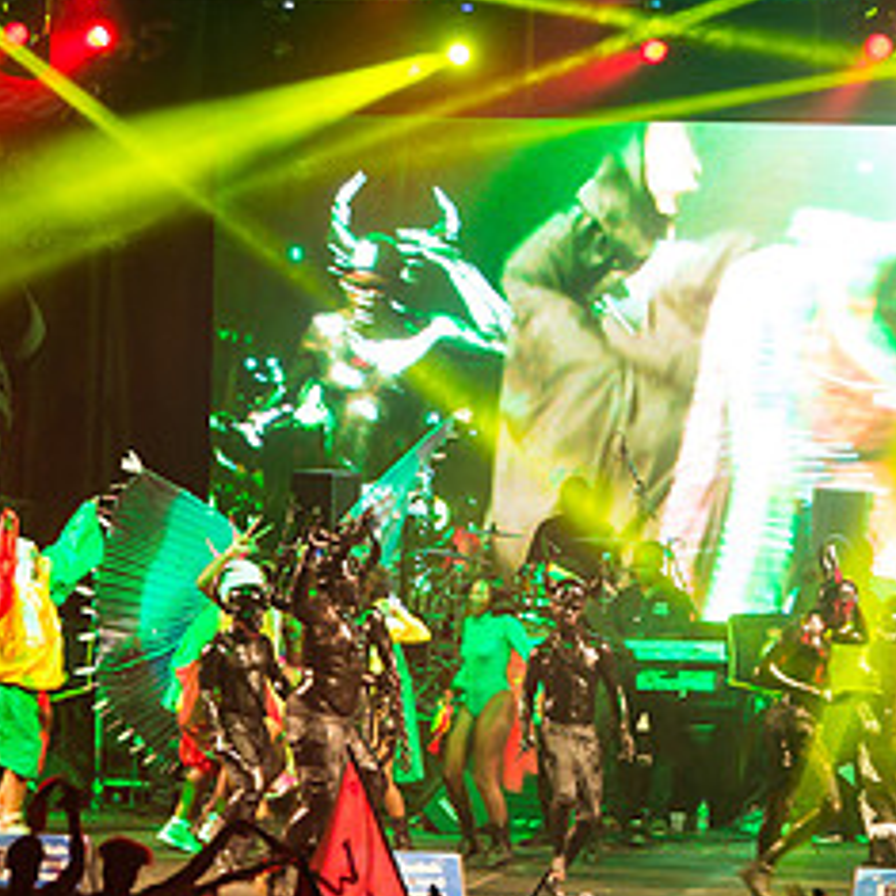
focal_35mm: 336
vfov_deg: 5.2
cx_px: 759
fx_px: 9840
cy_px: 465
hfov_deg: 5.2
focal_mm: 160
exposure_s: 1/60
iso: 2000
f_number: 5.6
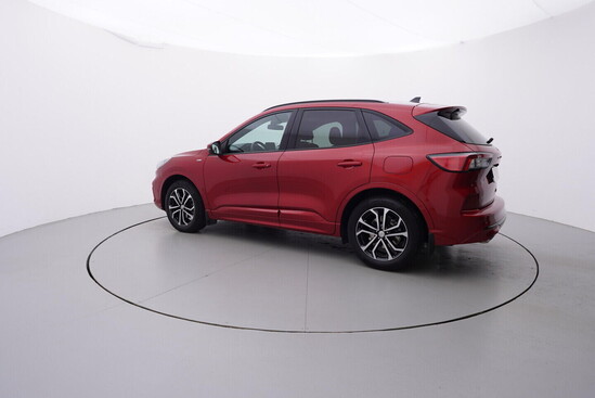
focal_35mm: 22
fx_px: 372
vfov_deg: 56.2
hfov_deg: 77.3
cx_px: 298
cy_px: 199
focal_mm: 15
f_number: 5
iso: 200
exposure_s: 1/80
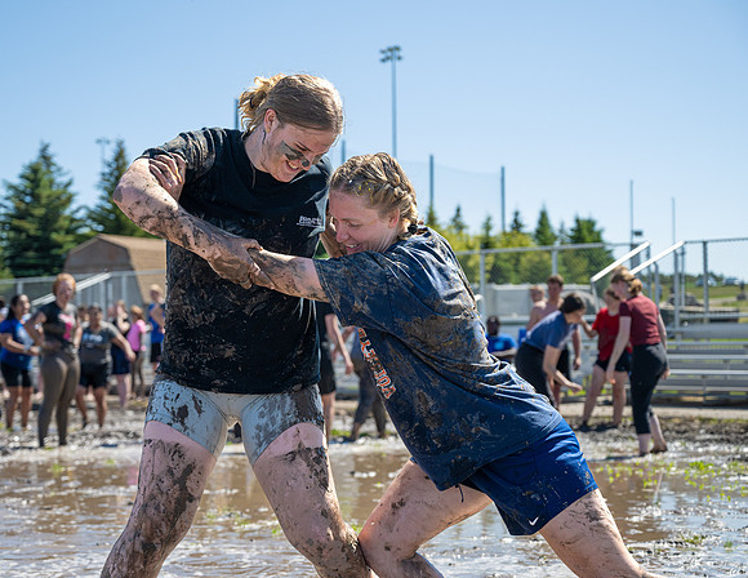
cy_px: 289
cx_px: 354
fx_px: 1396
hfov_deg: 30.0
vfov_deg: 23.4
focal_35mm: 64
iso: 100
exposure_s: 1/1250
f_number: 4
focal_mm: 58
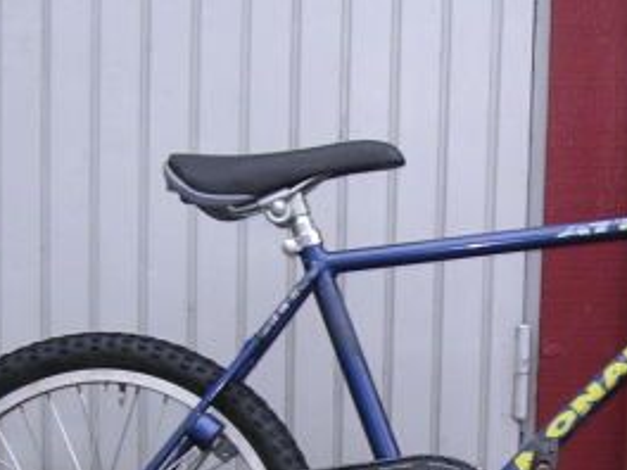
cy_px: 375
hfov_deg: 20.9
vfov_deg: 16.0
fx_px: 1666
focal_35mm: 92
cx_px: 539
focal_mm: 5.8
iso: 100
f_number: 2.8
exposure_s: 1/30
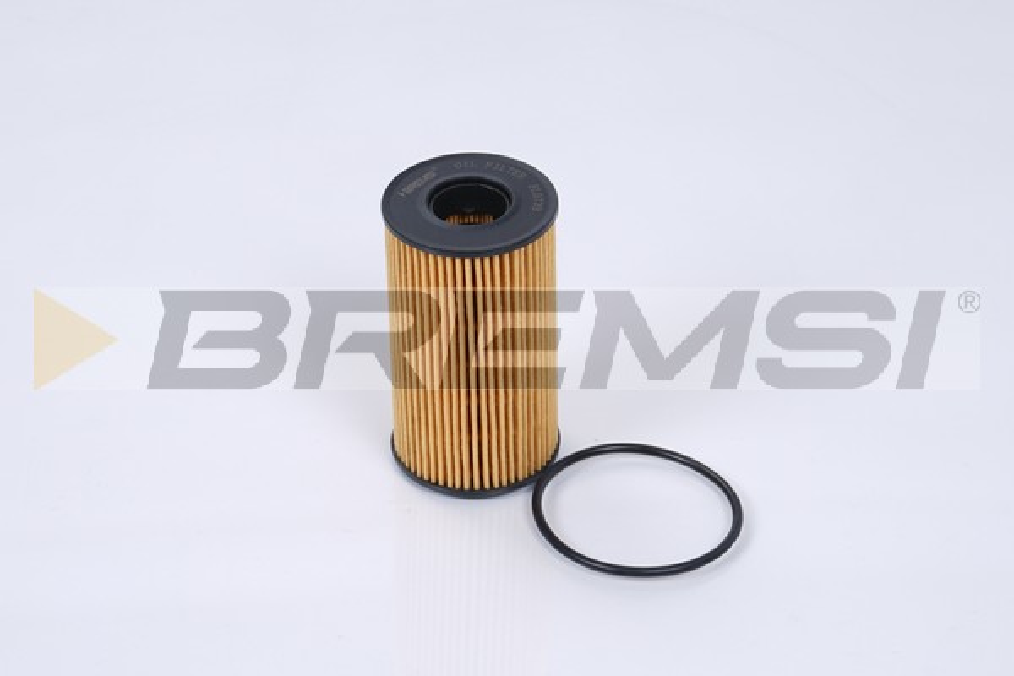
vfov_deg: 22.3
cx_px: 507
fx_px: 1718
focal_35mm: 61
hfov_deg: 32.9
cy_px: 338
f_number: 14
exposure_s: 1/200
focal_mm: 61
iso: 50
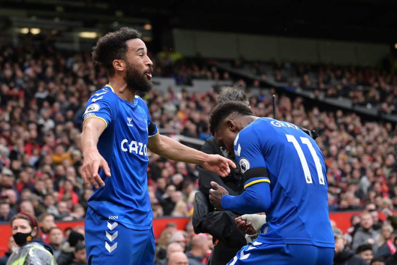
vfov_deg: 19.5
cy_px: 132
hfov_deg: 28.8
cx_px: 198
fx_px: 772
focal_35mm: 70
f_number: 2.8
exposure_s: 1/1600
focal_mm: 70
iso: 1000
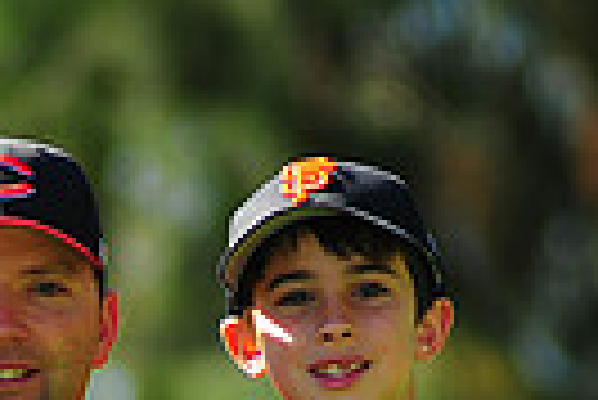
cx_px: 36
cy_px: 845
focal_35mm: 785
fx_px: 13054
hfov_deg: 2.6
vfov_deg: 1.8
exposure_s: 1/800
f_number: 3.5
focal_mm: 180
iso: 200
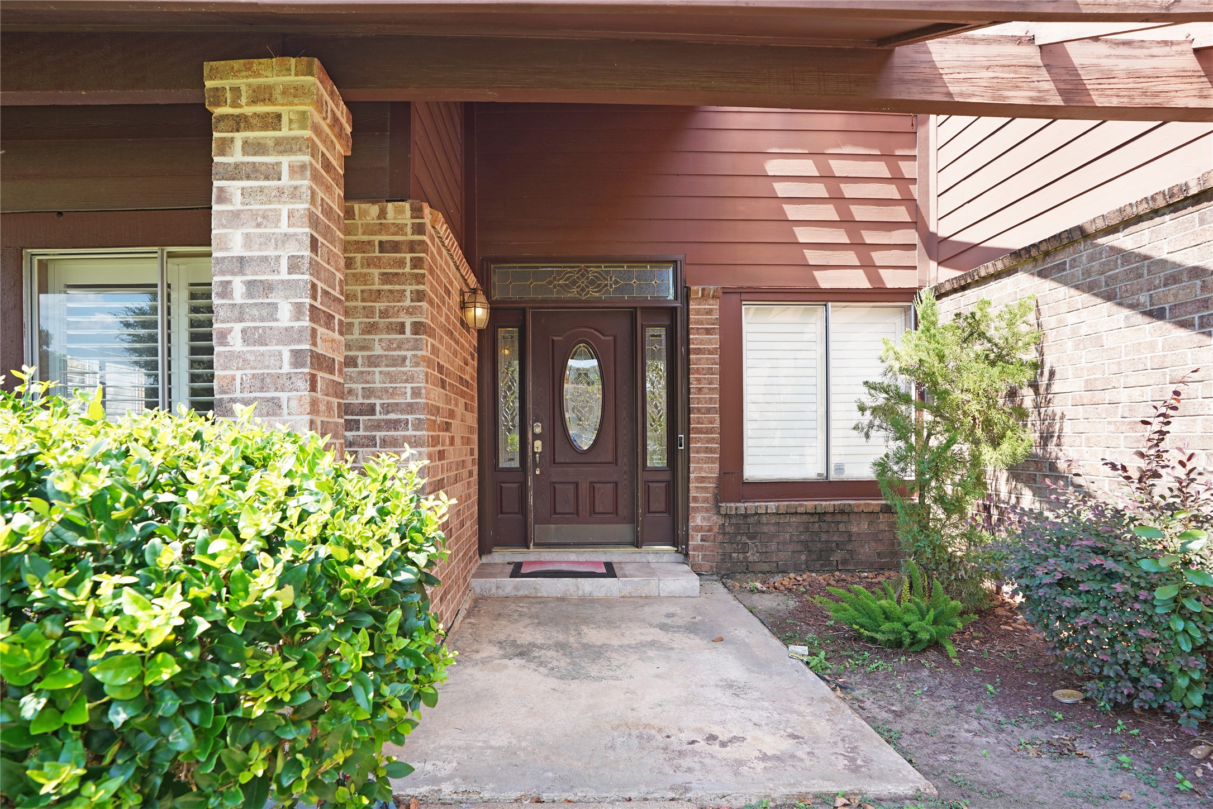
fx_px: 539
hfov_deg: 96.7
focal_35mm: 16
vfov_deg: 73.8
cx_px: 606
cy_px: 404
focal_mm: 16
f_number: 7.1
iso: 200
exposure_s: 1/200
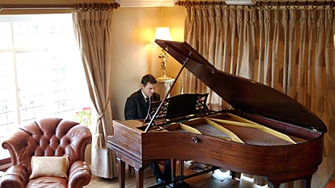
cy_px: 91
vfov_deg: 25.7
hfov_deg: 44.1
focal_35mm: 47
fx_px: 413
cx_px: 166
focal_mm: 29
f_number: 3.8
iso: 400
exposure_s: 1/45
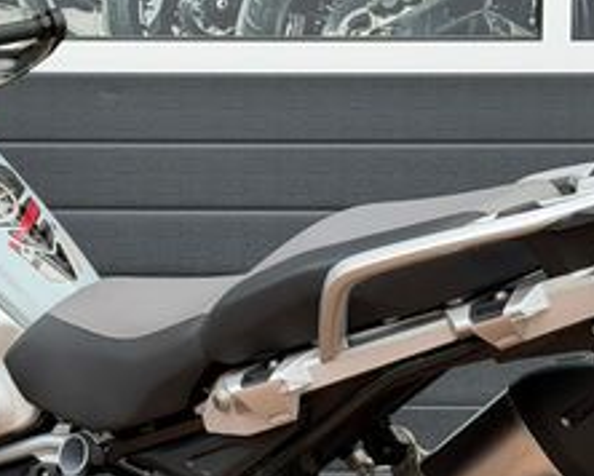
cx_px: 94
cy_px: 455
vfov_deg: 11.4
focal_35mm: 135
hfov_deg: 14.2
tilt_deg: -4.8
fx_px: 2375
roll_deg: +0.7
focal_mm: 6.76
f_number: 1.78
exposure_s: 1/1041
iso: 80
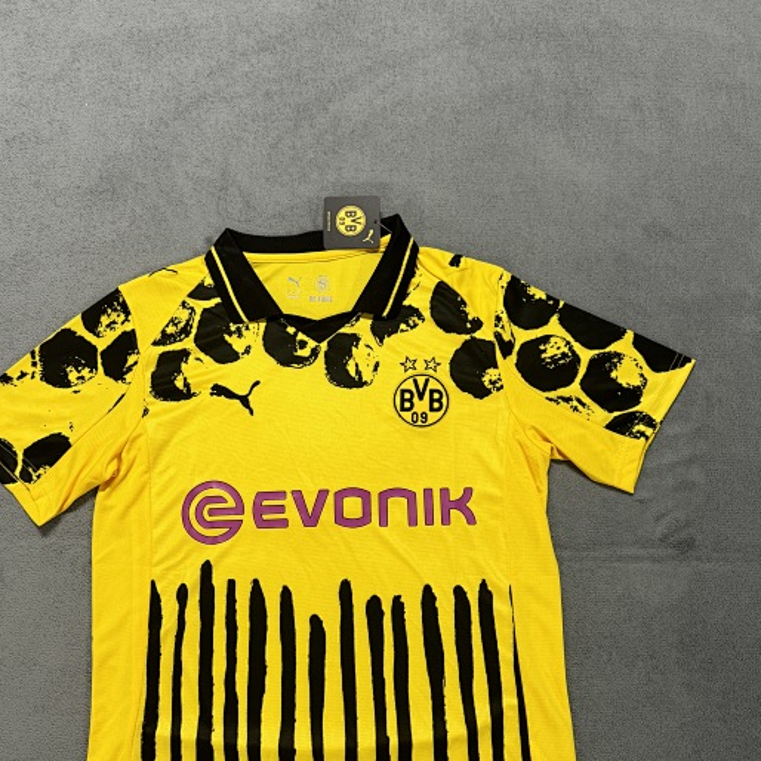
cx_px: 326
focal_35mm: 33
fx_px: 821
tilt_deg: -76.9
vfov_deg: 49.3
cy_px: 477
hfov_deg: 49.6
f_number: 1.78
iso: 125
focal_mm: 6.76
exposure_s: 1/50
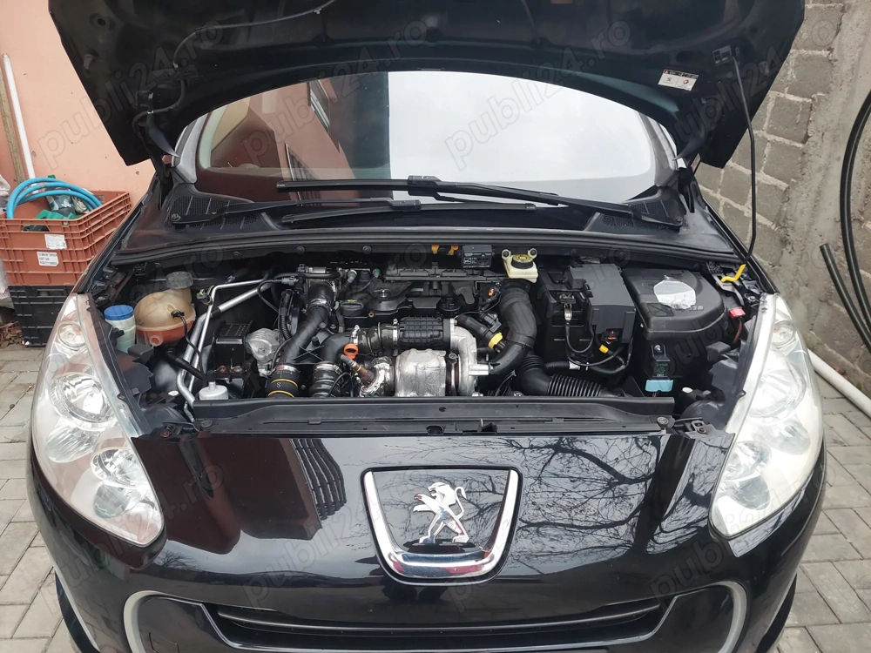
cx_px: 436
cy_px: 326
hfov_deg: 69.4
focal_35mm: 25
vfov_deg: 54.9
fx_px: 629
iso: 200
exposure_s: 1/50
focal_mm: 5.23
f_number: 1.8
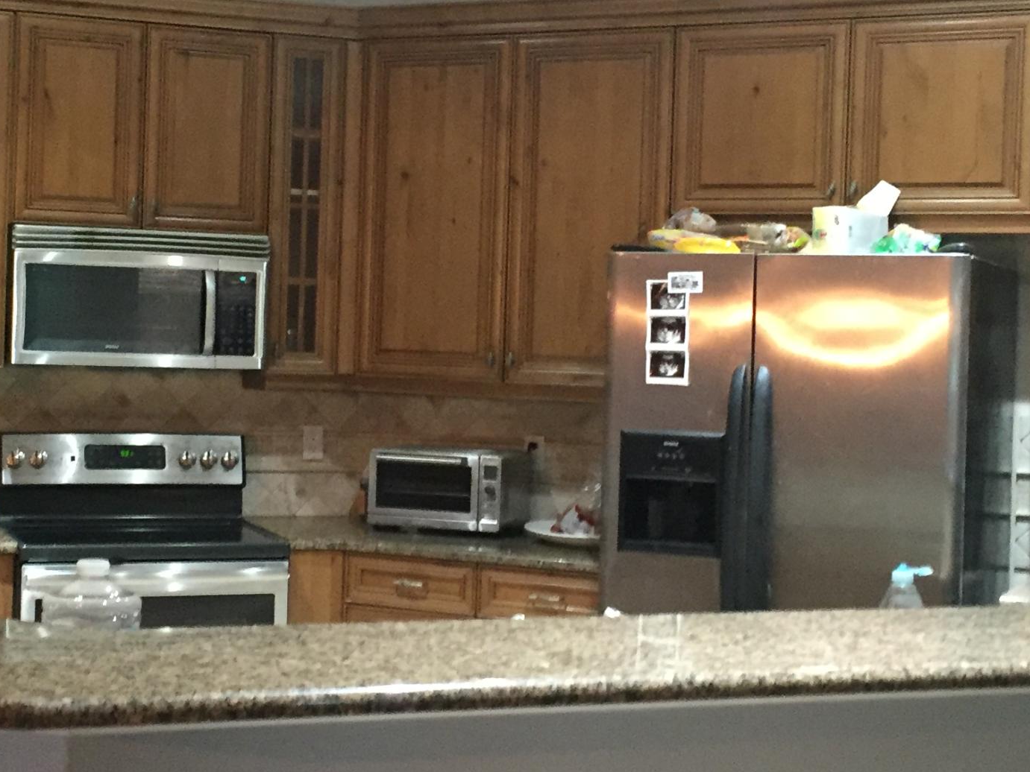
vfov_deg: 23.3
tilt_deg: -1.7
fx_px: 1875
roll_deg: -2.0
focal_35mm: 63
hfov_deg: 30.7
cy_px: 349
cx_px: 431
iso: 250
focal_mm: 4.15
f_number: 2.2
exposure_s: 1/24
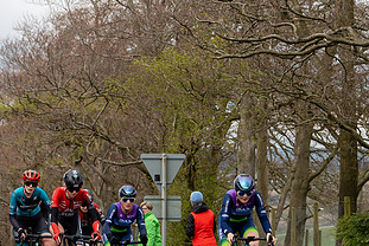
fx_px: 2083
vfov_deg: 6.8
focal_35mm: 203
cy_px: 241
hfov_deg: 10.1
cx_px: 117
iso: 200
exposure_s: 1/640
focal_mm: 74
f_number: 4
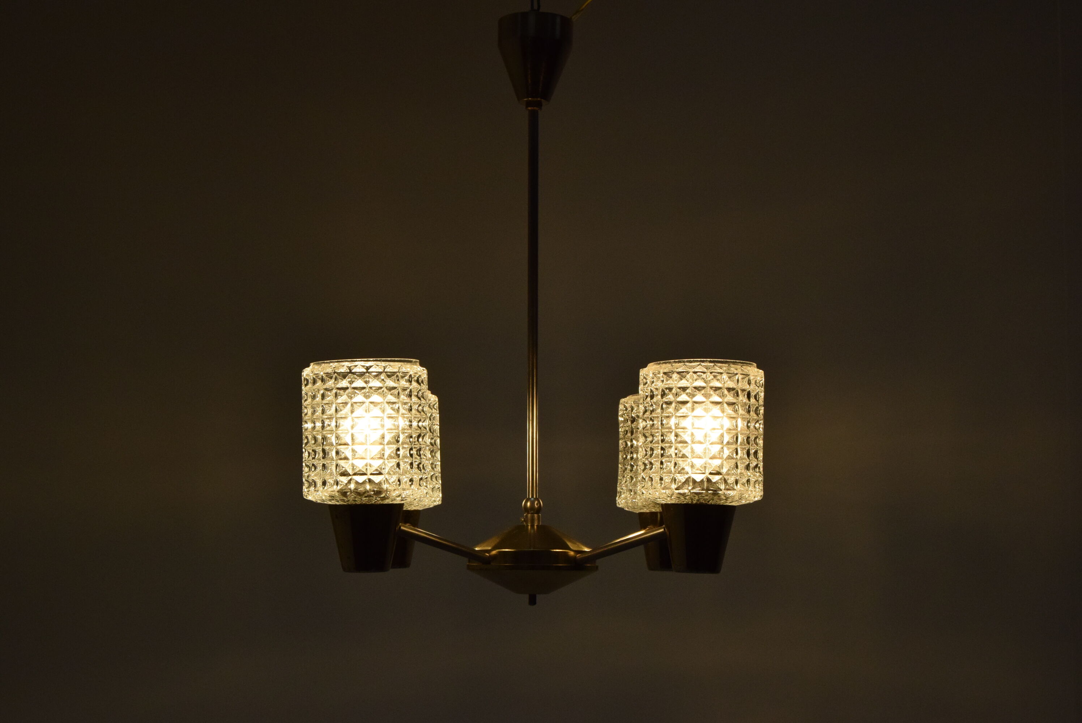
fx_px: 1714
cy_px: 362
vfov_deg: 23.8
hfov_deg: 35.0
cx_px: 541
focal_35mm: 57
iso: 1600
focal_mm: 38
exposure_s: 1/400
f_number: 10
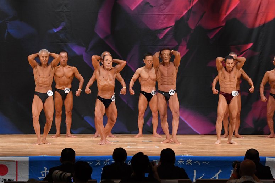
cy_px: 92
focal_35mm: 174
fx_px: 1329
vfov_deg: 7.9
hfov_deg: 11.8
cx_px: 138
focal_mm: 116
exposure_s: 1/400
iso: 4000
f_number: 5.6
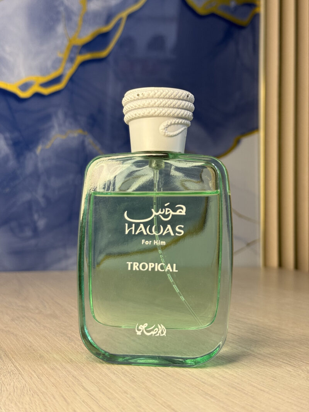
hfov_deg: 30.3
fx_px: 571
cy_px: 206
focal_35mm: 48
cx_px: 154
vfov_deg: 39.7
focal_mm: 6.76
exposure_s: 1/93
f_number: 1.78
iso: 80
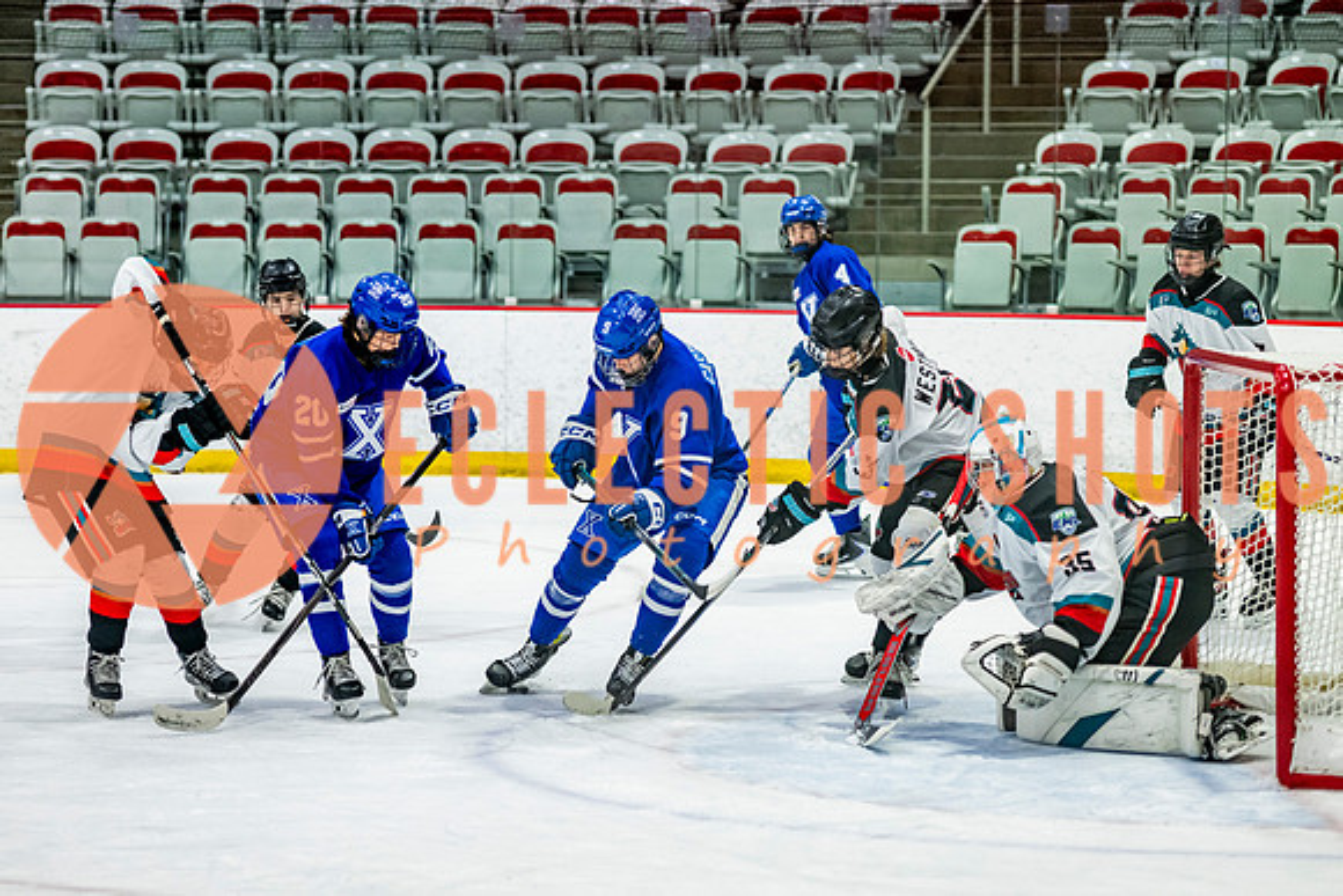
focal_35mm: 127
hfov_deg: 16.1
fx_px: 4752
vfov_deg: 10.8
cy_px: 510
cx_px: 625
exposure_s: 1/1000
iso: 1600
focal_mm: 98
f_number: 3.2
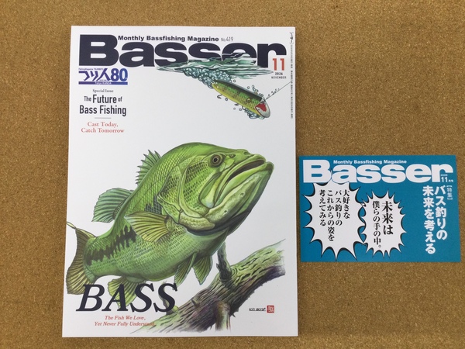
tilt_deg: -85.5
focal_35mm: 31
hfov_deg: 58.4
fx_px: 416
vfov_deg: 45.4
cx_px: 232
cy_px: 174
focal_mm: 3.3
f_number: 2.4
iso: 25
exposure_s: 1/40
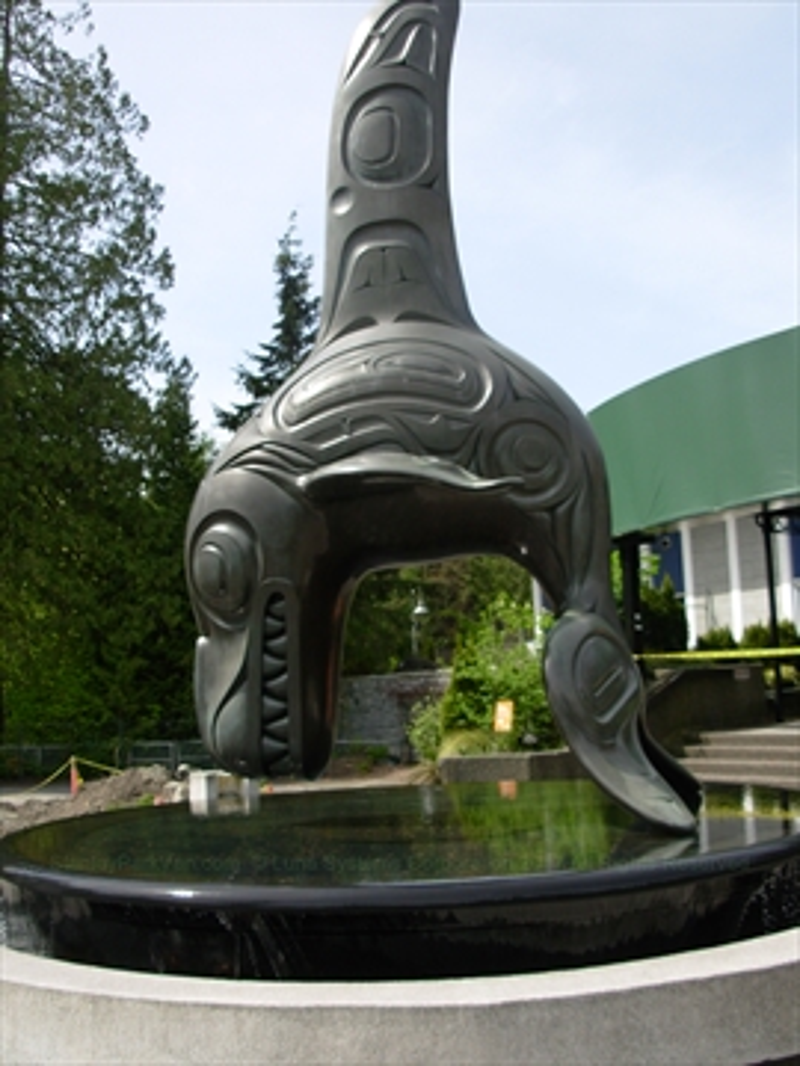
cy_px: 533
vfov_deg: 49.0
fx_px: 1171
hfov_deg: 37.7
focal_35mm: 38
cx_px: 400
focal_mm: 6.3
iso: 50
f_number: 2.9
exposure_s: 1/645
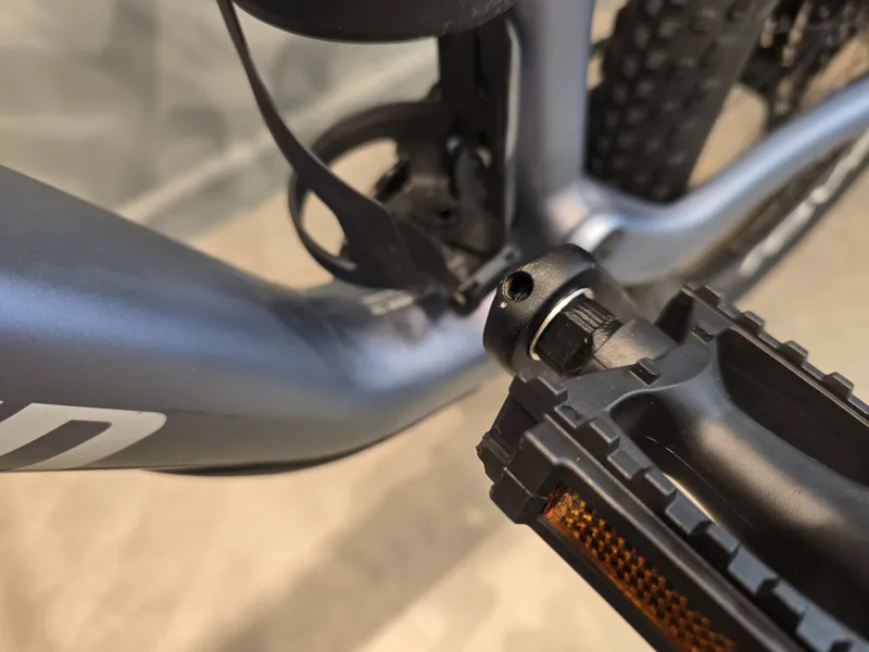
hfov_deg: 73.9
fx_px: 577
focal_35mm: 23
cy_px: 326
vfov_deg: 58.9
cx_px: 434
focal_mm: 6.3
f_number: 1.7
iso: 200
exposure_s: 1/50
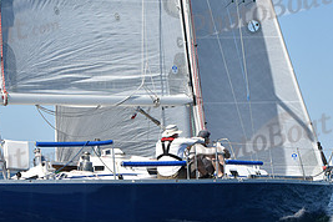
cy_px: 90
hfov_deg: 9.5
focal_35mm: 217
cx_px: 125
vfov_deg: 6.3
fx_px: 2007
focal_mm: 100
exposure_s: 1/2000
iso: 250
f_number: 6.3
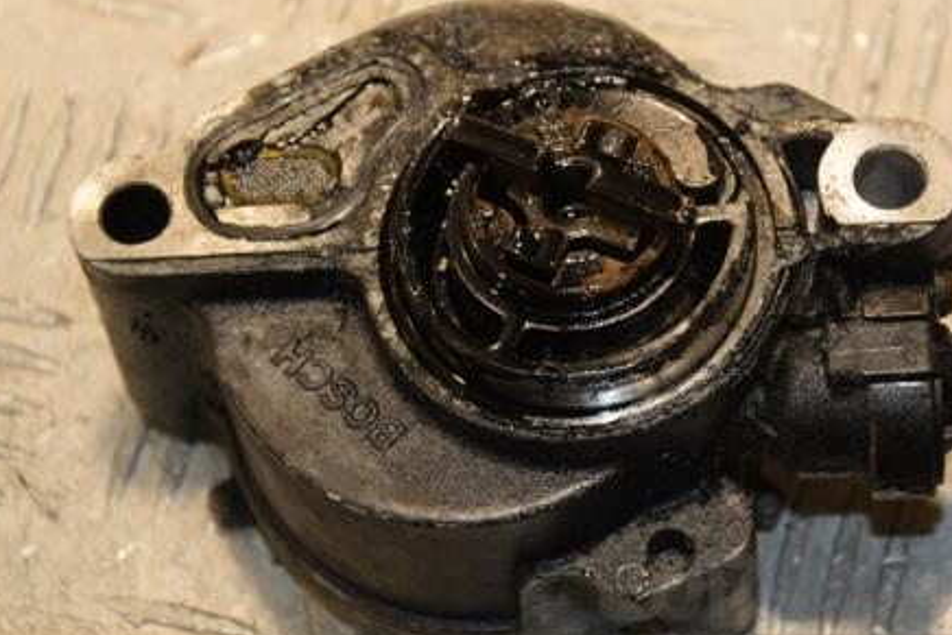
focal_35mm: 155
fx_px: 4092
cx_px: 559
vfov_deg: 8.9
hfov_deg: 13.3
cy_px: 297
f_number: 5.3
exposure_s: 1/160
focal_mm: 75
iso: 800
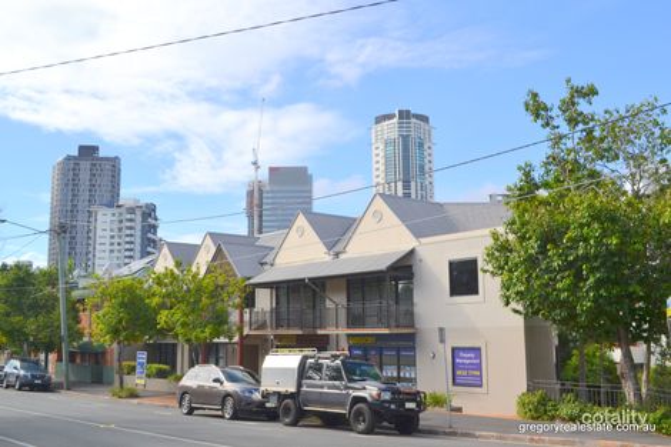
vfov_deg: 36.8
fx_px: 671
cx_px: 336
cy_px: 224
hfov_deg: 53.1
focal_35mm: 36
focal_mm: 24
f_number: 10
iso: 100
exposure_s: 1/200
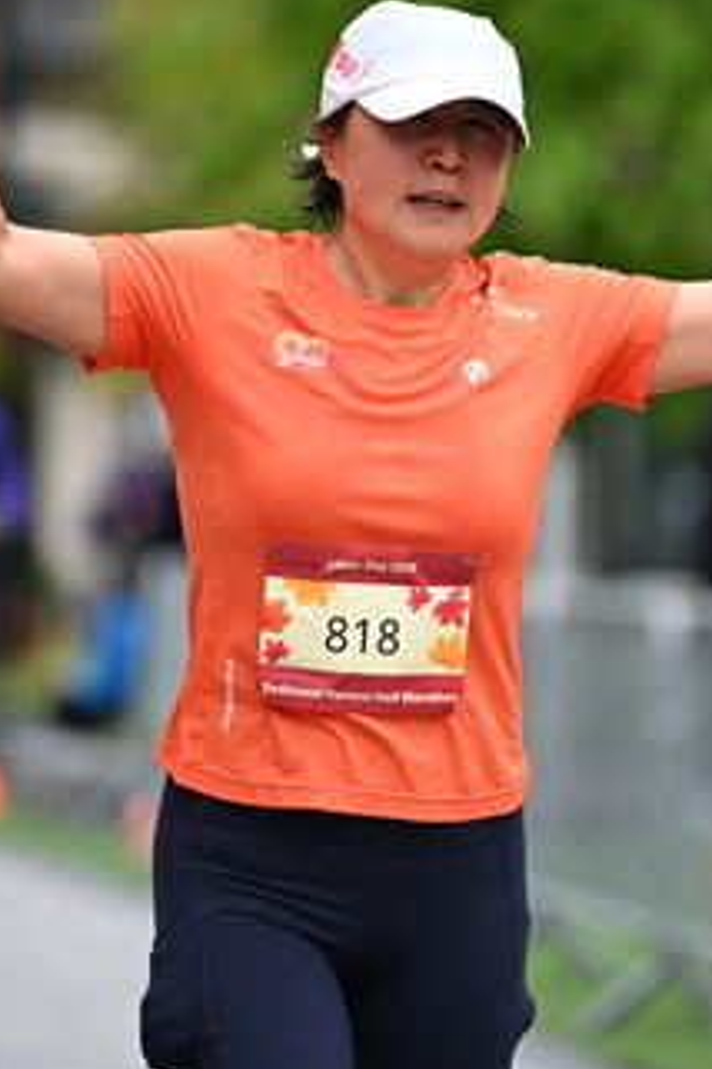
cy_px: 403
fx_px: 10175
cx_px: 441
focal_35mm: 343
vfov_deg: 6.0
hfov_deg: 4.0
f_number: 2.8
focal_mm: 200
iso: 640
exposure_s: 1/2000
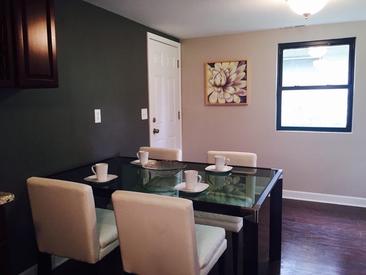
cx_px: 183
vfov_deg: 48.2
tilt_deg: -5.5
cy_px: 138
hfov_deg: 61.7
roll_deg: -0.1
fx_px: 307
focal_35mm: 29
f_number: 2.2
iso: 100
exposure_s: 1/30
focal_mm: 4.15
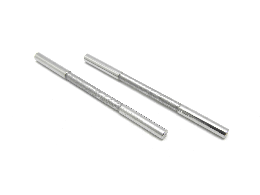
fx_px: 315
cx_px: 128
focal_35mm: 42
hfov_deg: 44.8
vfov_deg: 34.3
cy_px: 99
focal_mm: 7.31
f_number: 4.5
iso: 64
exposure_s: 1/50
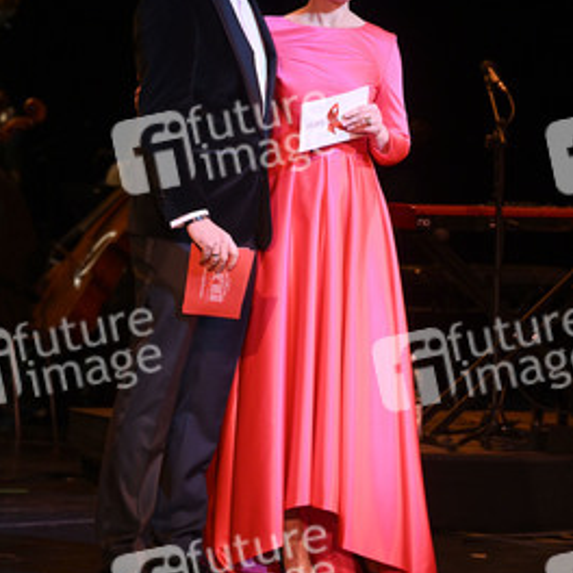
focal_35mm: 232
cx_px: 286
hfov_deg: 7.5
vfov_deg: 7.5
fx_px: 4345
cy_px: 252
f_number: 5.6
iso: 2000
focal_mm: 180
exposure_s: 1/500
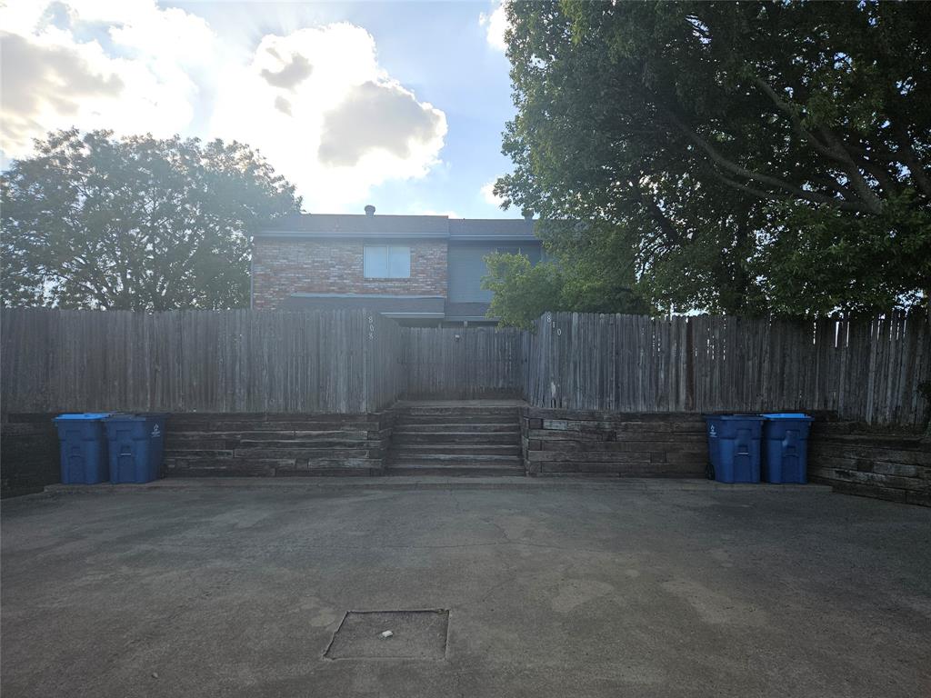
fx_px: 619
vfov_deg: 58.9
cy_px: 349
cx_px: 466
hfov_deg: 73.9
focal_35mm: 23
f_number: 1.8
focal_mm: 5.4
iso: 25
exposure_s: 1/1053
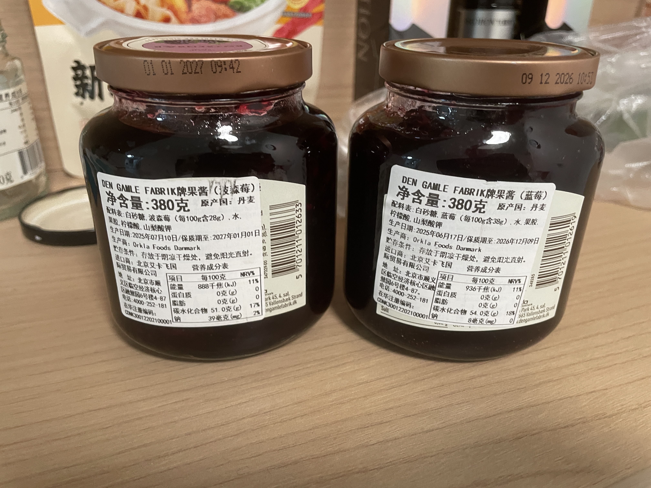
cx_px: 326
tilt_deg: -26.3
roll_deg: -0.9
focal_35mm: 26
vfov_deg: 53.1
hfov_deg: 67.3
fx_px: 489
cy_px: 244
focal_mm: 4.2
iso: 250
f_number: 1.6
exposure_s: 1/60
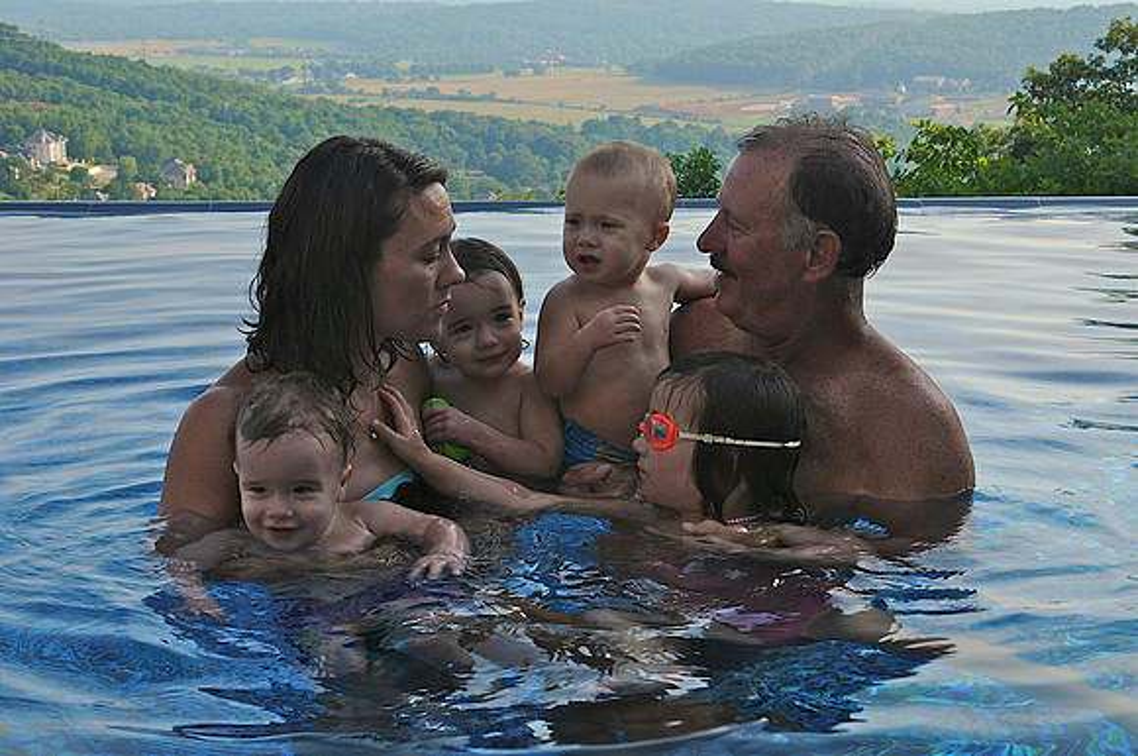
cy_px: 378
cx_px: 569
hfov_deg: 29.3
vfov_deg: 19.7
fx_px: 2178
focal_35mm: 69
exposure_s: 1/80
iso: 200
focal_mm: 46
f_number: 14
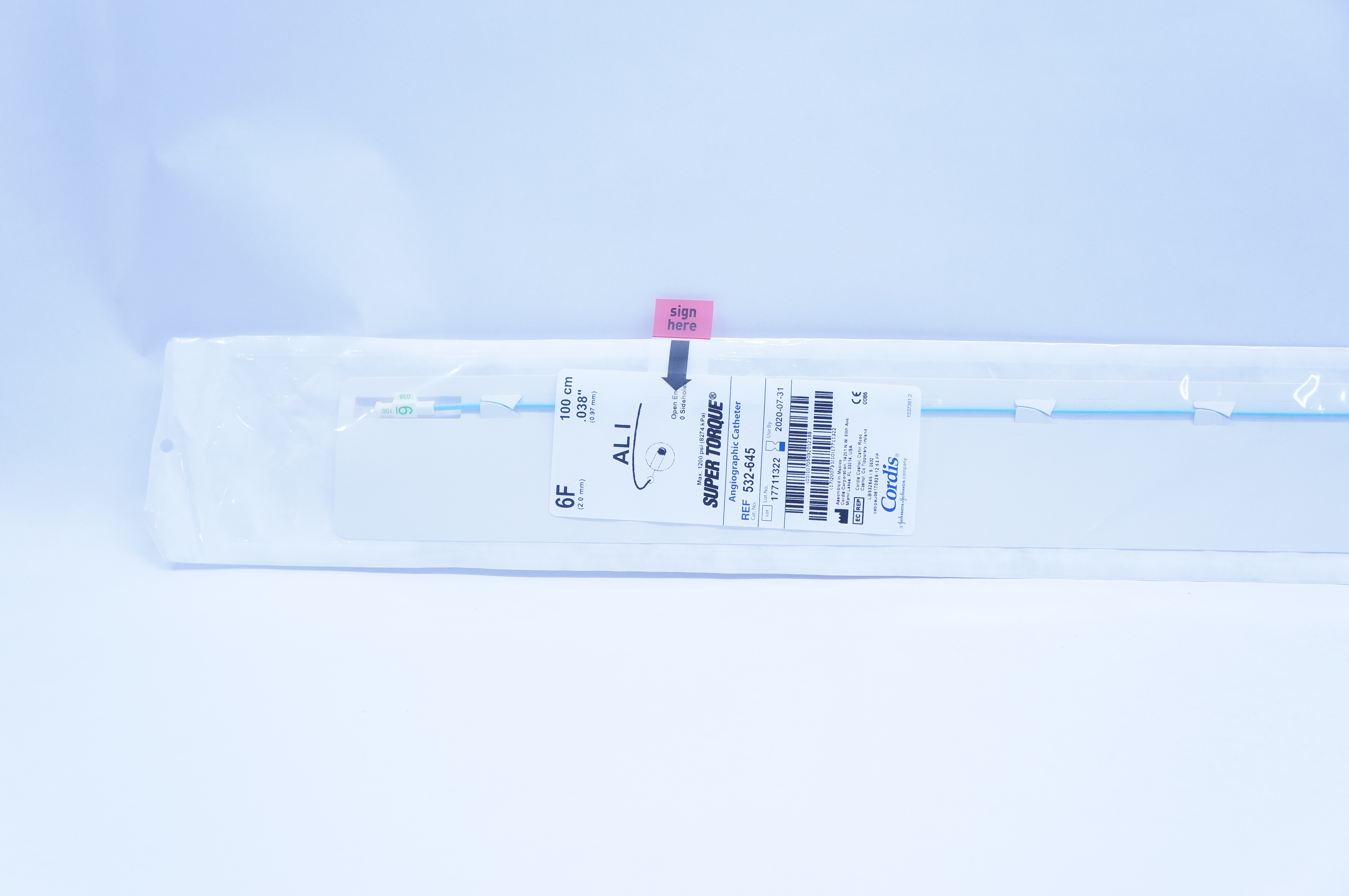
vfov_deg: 36.8
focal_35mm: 36
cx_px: 674
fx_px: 1348
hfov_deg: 53.2
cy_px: 448
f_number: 4.5
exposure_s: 1/200
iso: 800
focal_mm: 24
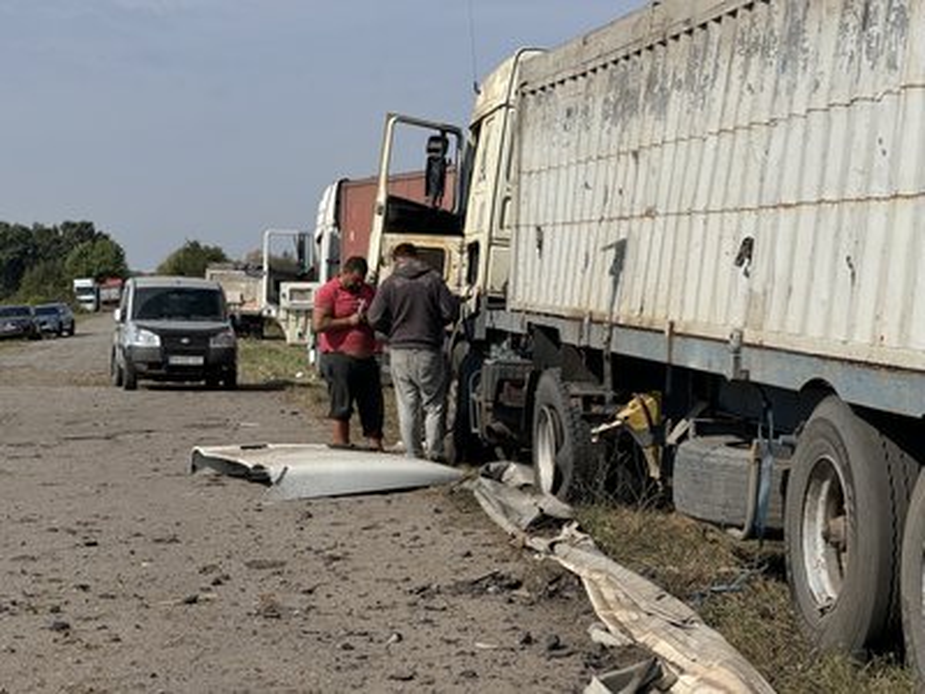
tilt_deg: -0.7
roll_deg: +0.4
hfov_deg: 25.3
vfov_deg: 19.1
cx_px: 462
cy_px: 347
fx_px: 2058
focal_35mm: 77
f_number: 2.8
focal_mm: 9
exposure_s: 1/1130
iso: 25
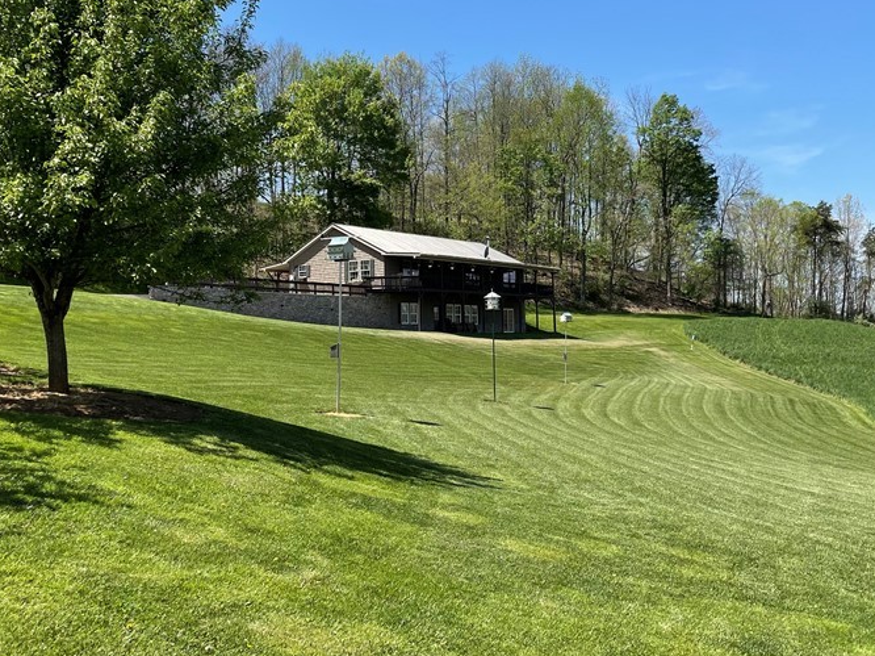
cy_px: 262
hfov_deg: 46.8
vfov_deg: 35.8
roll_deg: +1.4
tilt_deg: +5.4
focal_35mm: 40
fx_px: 1011
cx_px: 452
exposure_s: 1/2353
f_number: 1.6
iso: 32
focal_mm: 4.2
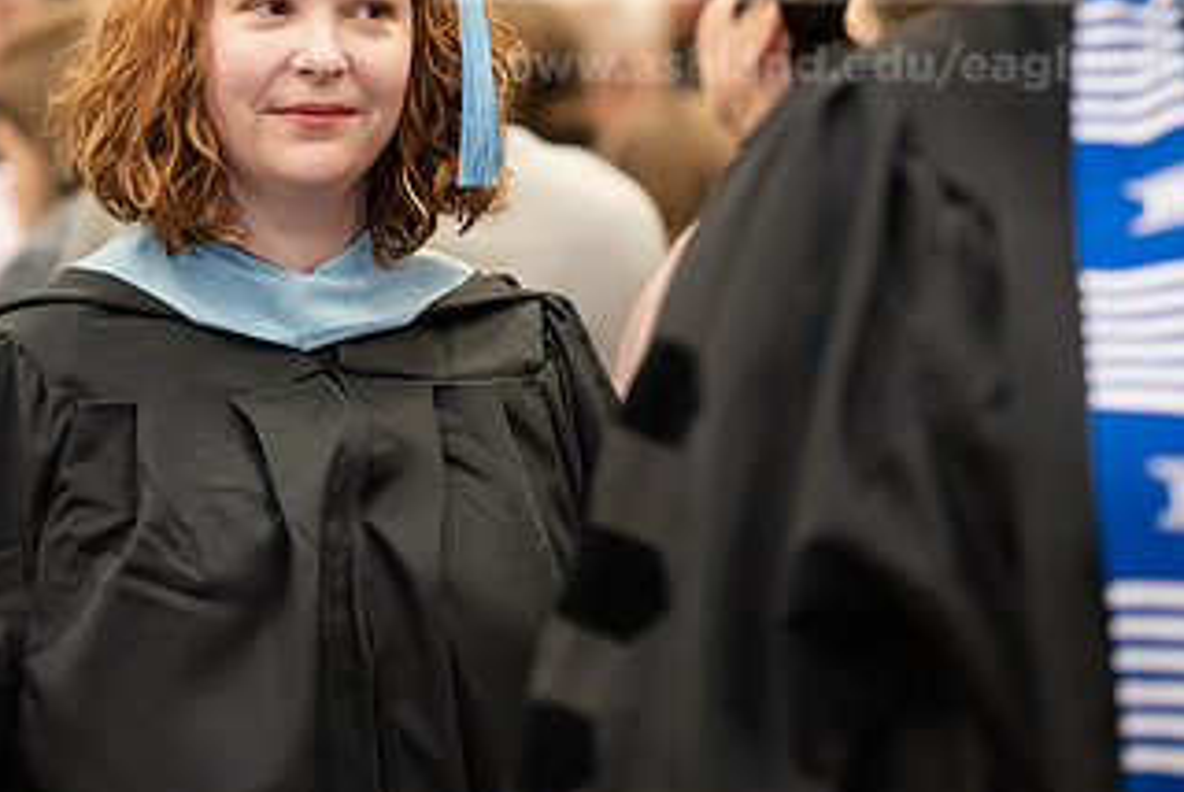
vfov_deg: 4.3
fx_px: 10435
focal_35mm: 317
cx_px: 322
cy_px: 142
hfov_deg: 6.5
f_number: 3.5
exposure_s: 1/200
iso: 2500
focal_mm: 175
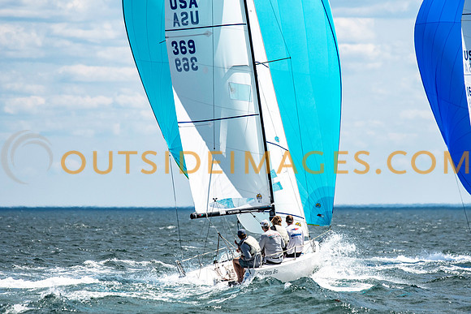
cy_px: 157
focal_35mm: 450
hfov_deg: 4.6
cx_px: 236
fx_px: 5889
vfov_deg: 3.1
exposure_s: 1/5000
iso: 500
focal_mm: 300
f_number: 5.6
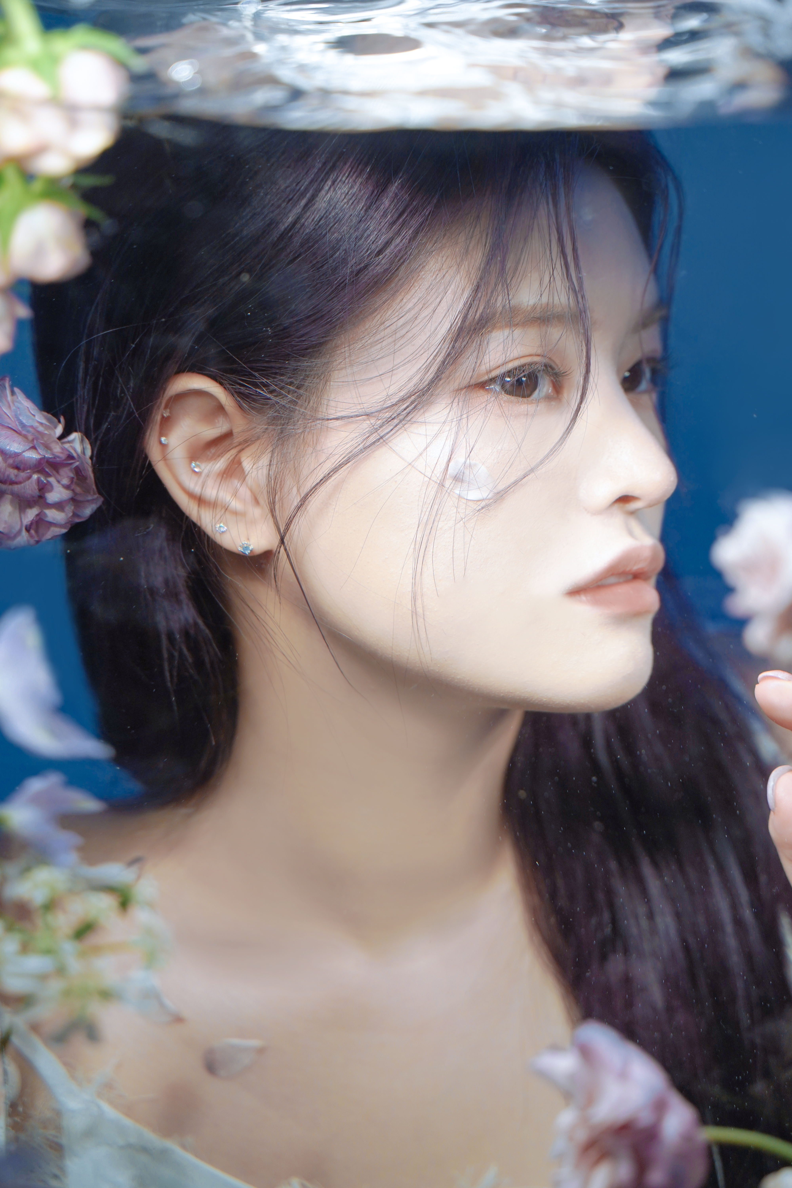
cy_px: 594
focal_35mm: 75
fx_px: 2475
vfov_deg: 27.0
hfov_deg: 18.2
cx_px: 396
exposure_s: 1/160
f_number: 4
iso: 320
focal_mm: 75
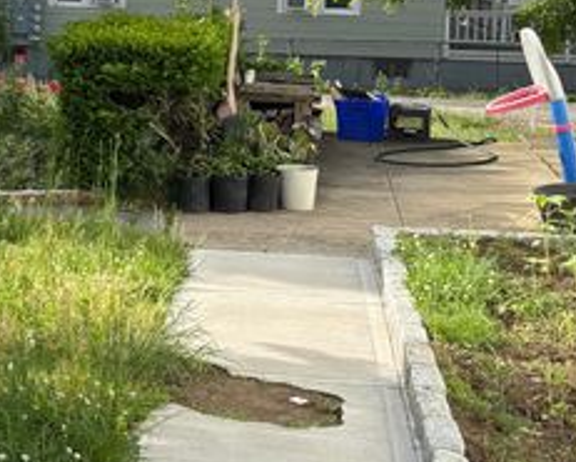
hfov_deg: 21.0
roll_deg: -1.8
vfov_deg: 17.2
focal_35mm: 88
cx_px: -2
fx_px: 1501
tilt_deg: -2.4
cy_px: 22
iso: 50
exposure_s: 1/2364
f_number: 1.6
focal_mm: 5.96
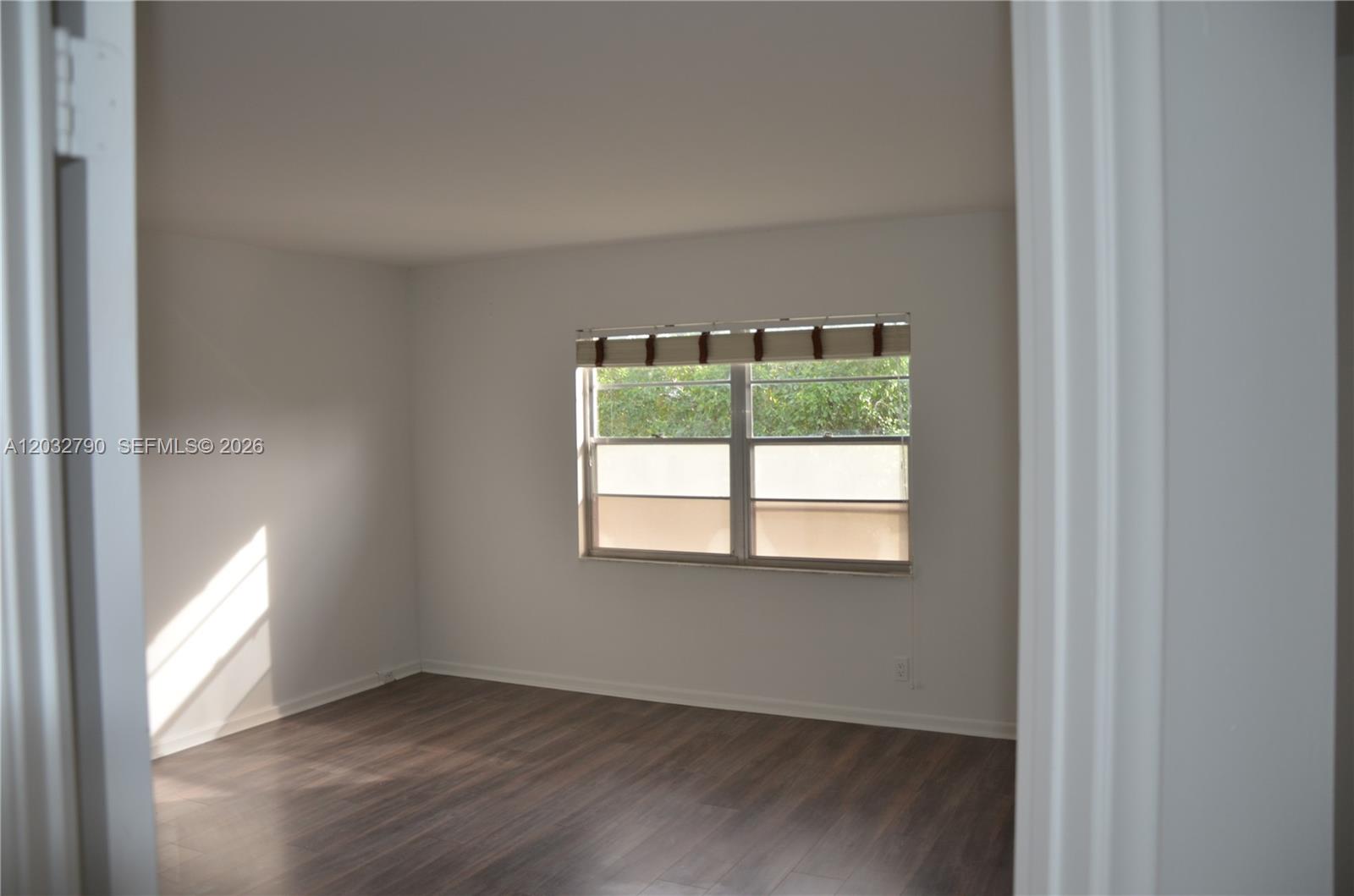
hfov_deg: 67.5
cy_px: 448
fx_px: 1013
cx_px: 677
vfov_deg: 47.7
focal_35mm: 27
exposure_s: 1/160
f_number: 3.5
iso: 200
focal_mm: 18
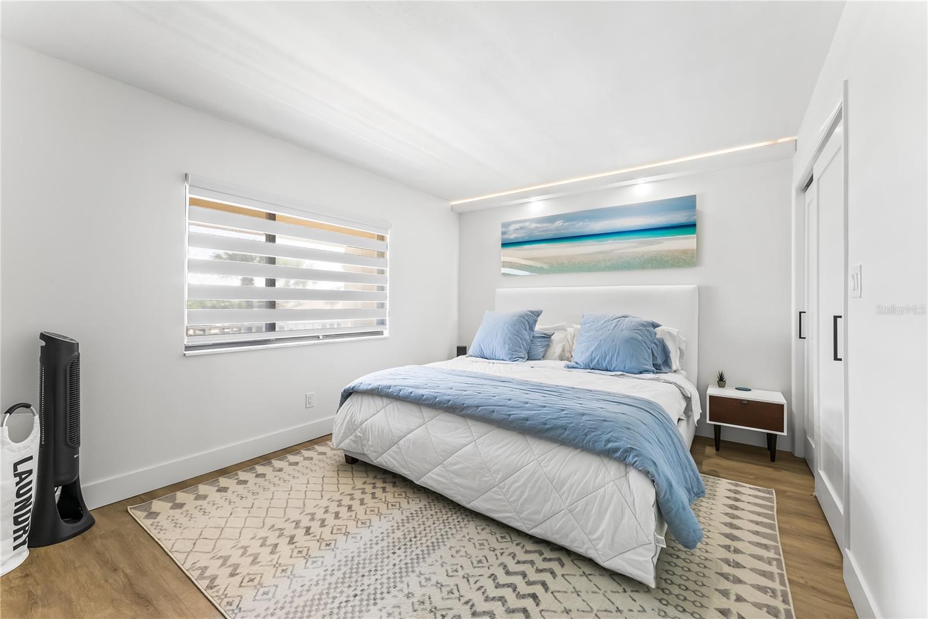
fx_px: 361
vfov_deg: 81.3
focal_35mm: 14
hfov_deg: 104.2
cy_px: 310
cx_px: 464
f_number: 9
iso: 250
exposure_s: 1.6
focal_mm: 14
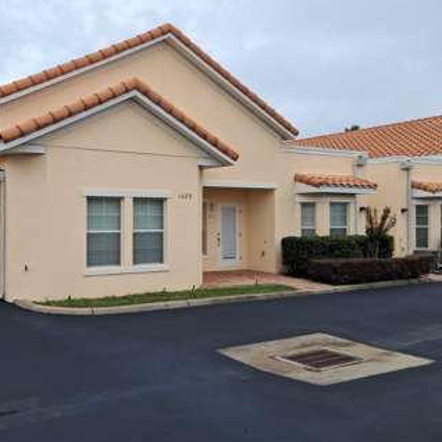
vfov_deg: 46.0
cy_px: 211
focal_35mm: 36
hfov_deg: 45.0
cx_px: 131
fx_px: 520
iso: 50
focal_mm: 4
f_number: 1.8
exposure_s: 1/319
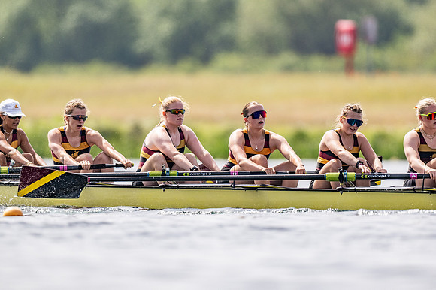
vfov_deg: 1.5
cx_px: 218
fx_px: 10893
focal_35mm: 900
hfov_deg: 2.3
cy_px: 145
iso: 180
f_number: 4
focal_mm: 600
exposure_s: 1/2500
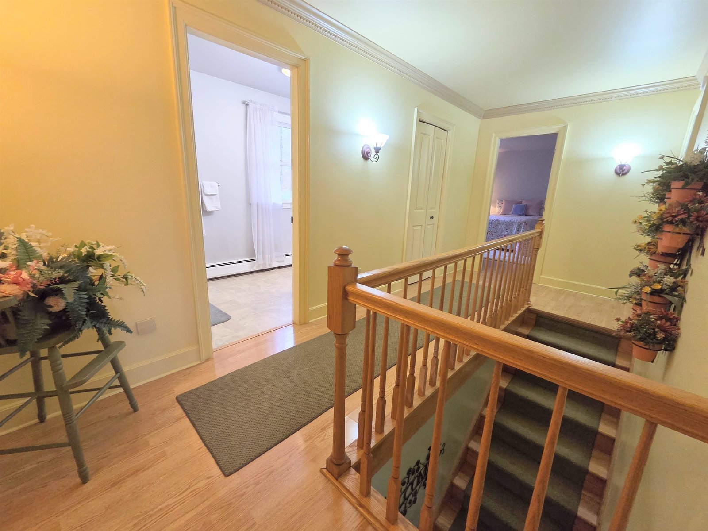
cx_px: 354
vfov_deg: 89.9
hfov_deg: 106.2
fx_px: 266
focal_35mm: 13
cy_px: 266
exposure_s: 1/60
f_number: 2.2
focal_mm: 2.2
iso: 320
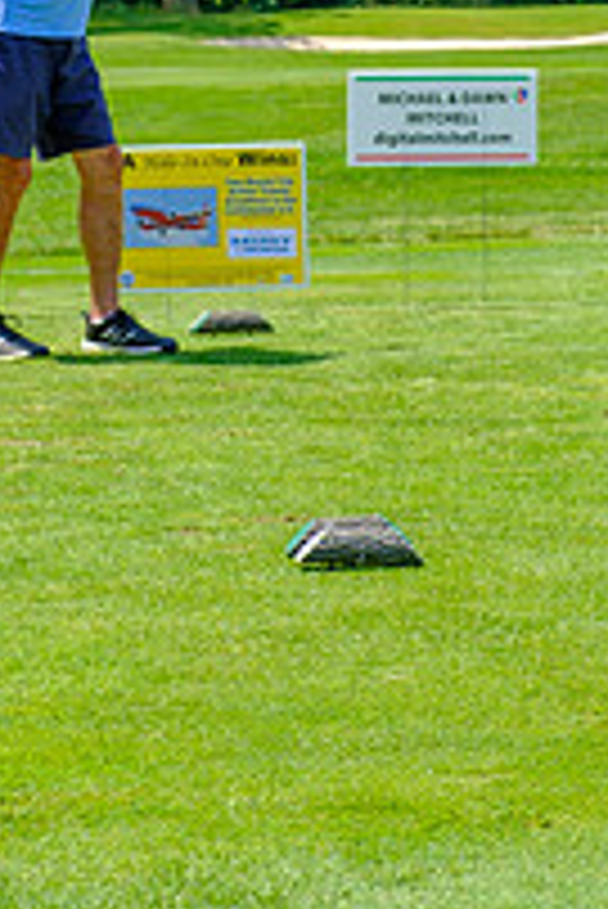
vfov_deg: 13.6
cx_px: 171
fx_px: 3768
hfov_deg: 9.2
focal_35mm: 149
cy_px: -22
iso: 200
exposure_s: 1/500
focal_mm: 44.4
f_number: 5
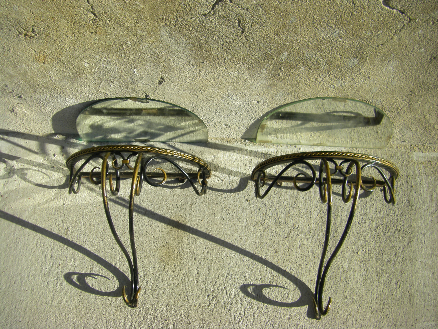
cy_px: 164
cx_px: 219
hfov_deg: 49.0
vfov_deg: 37.7
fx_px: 481
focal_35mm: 38
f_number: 7
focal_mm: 6.3
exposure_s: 1/160
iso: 64
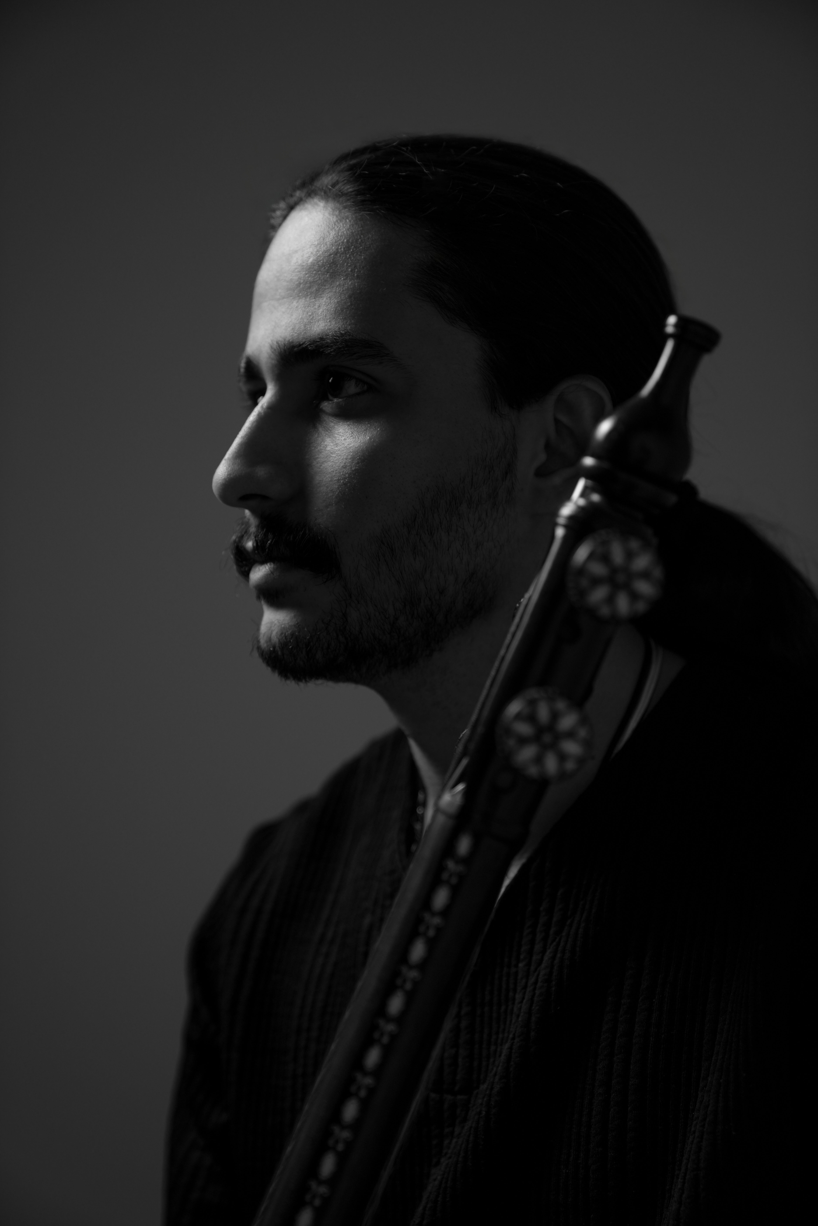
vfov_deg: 28.8
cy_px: 613
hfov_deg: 19.5
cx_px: 409
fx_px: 2386
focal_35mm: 70
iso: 500
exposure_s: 1/160
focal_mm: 70
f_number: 2.8
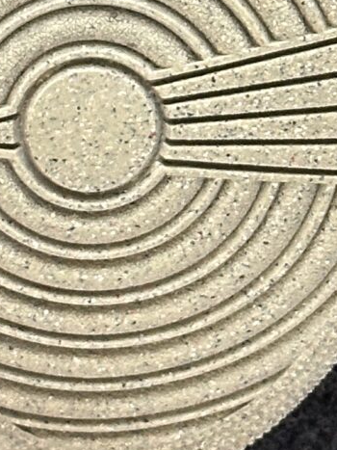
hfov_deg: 5.6
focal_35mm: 263
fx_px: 3415
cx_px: -44
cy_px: -246
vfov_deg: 7.4
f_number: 1.78
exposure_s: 1/33
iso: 320
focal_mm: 6.86
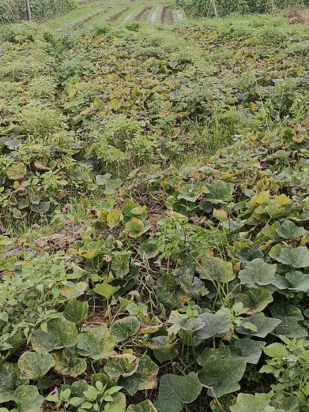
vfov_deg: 40.5
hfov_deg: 30.9
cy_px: 206
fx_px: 560
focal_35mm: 47
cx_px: 158
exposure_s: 1/1199
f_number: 1.88
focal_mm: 5.56
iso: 100
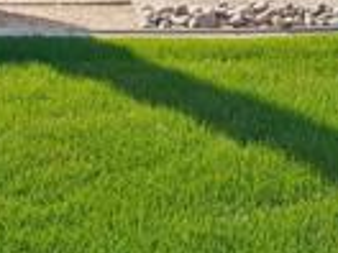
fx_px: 1045
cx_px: 90
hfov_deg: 18.3
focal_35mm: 107
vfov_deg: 12.5
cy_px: -213
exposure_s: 1/125
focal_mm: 23
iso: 100
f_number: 8
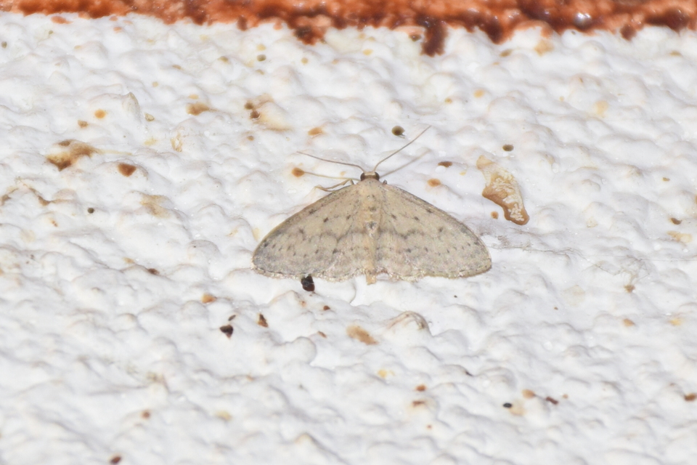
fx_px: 4066
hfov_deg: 9.8
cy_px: 232
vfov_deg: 6.5
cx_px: 348
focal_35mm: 210
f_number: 7.1
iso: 320
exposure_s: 1/60
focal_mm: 140
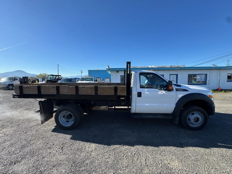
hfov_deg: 102.1
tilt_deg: -4.9
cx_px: 116
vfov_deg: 85.7
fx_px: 94
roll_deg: +0.9
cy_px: 87
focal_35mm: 14
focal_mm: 2.22
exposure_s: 1/1034
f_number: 2.2
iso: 50
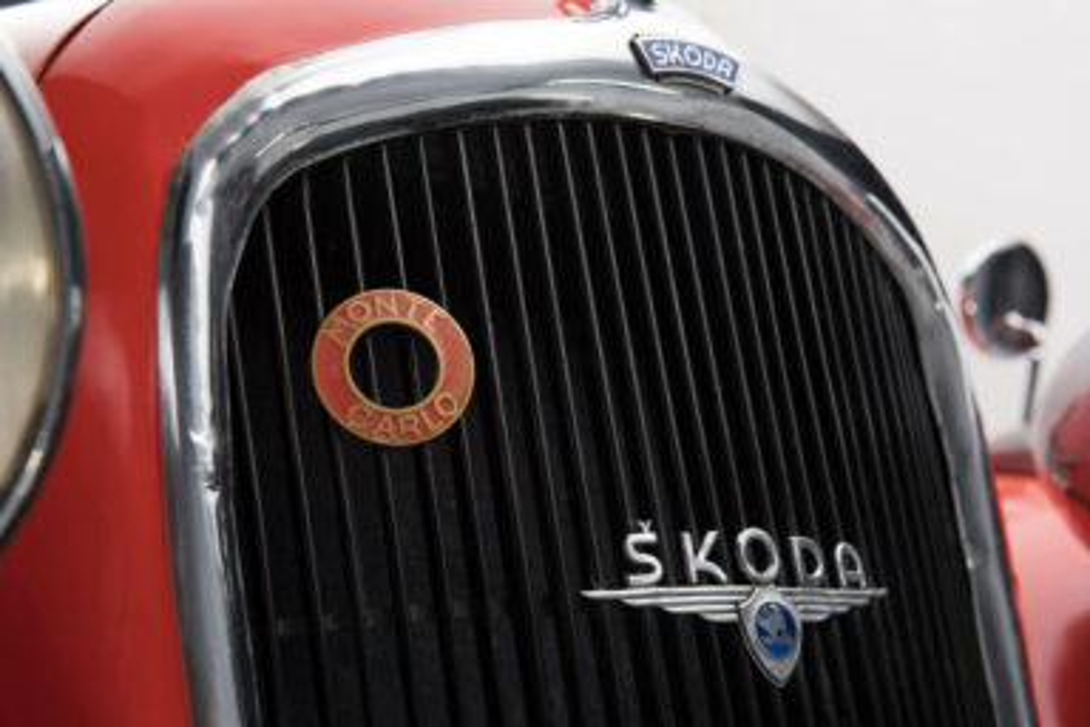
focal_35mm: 55
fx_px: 1665
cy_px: 364
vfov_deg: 24.6
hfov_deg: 36.2
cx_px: 545
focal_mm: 55
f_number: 5.6
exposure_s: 1/4
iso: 100
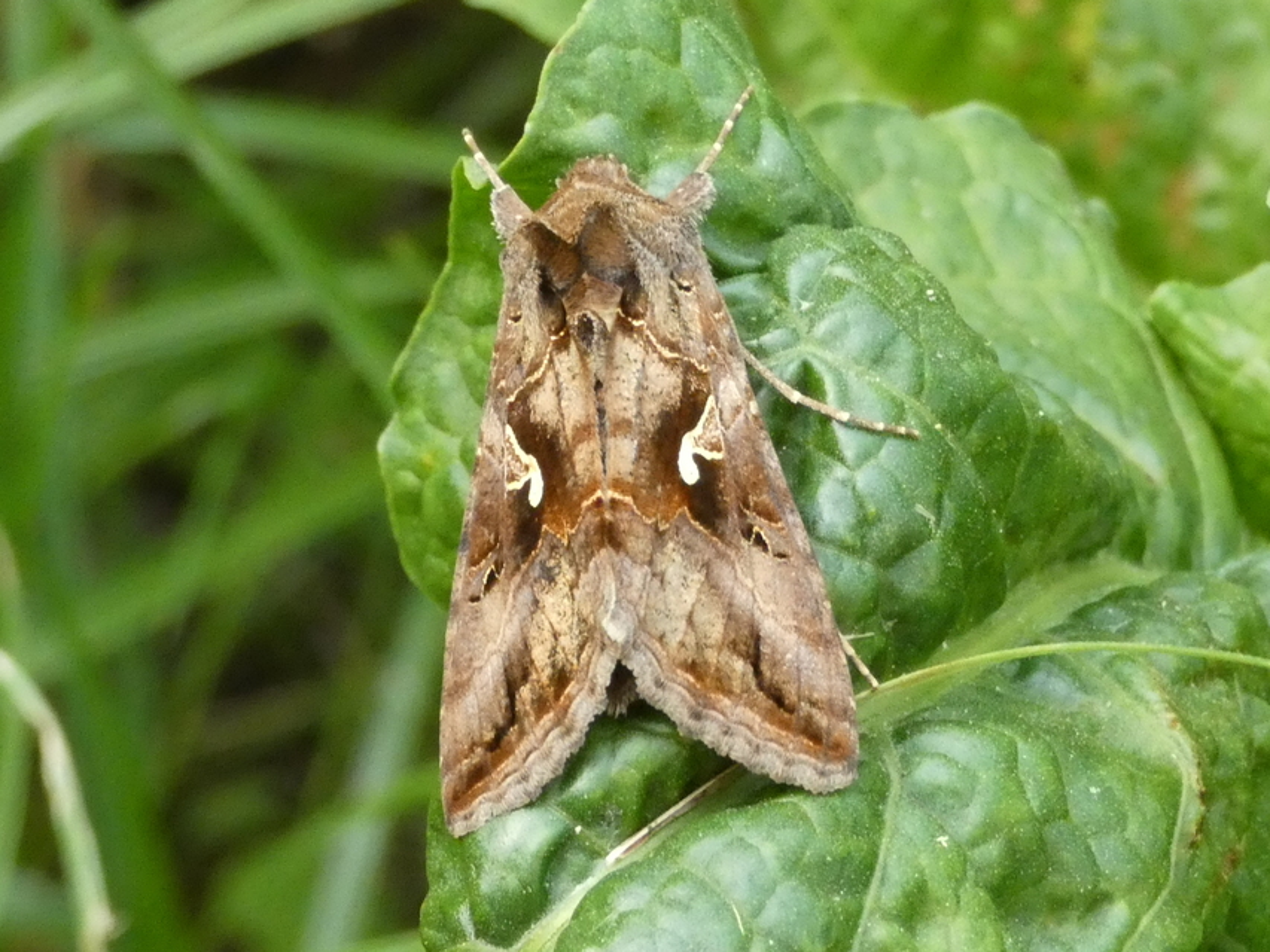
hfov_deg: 12.6
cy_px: 476
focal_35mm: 157
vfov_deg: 9.5
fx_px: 5761
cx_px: 635
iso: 800
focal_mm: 28.1
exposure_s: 1/80
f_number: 5.4
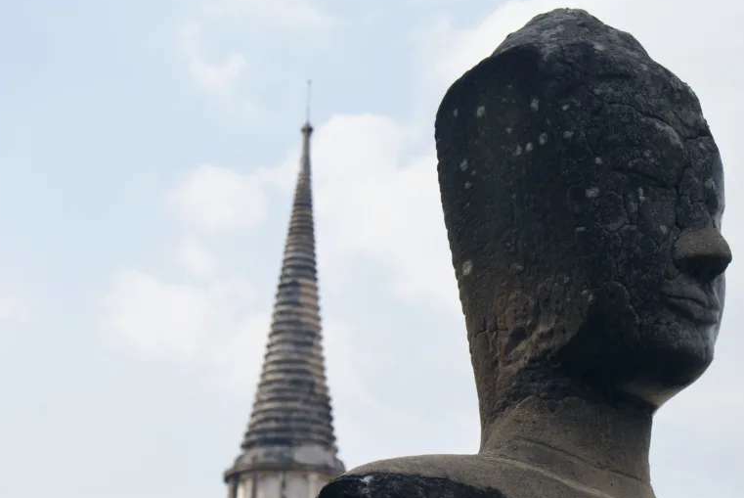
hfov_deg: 20.9
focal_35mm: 98
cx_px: 424
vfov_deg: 14.1
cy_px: 249
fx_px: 2019
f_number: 9
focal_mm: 55
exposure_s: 1/250
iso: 100
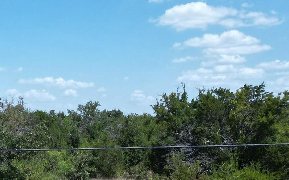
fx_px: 496
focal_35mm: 63
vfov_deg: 19.6
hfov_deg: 30.4
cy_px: 207
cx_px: 7
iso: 100
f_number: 1.7
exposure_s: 1/2500
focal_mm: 6.72
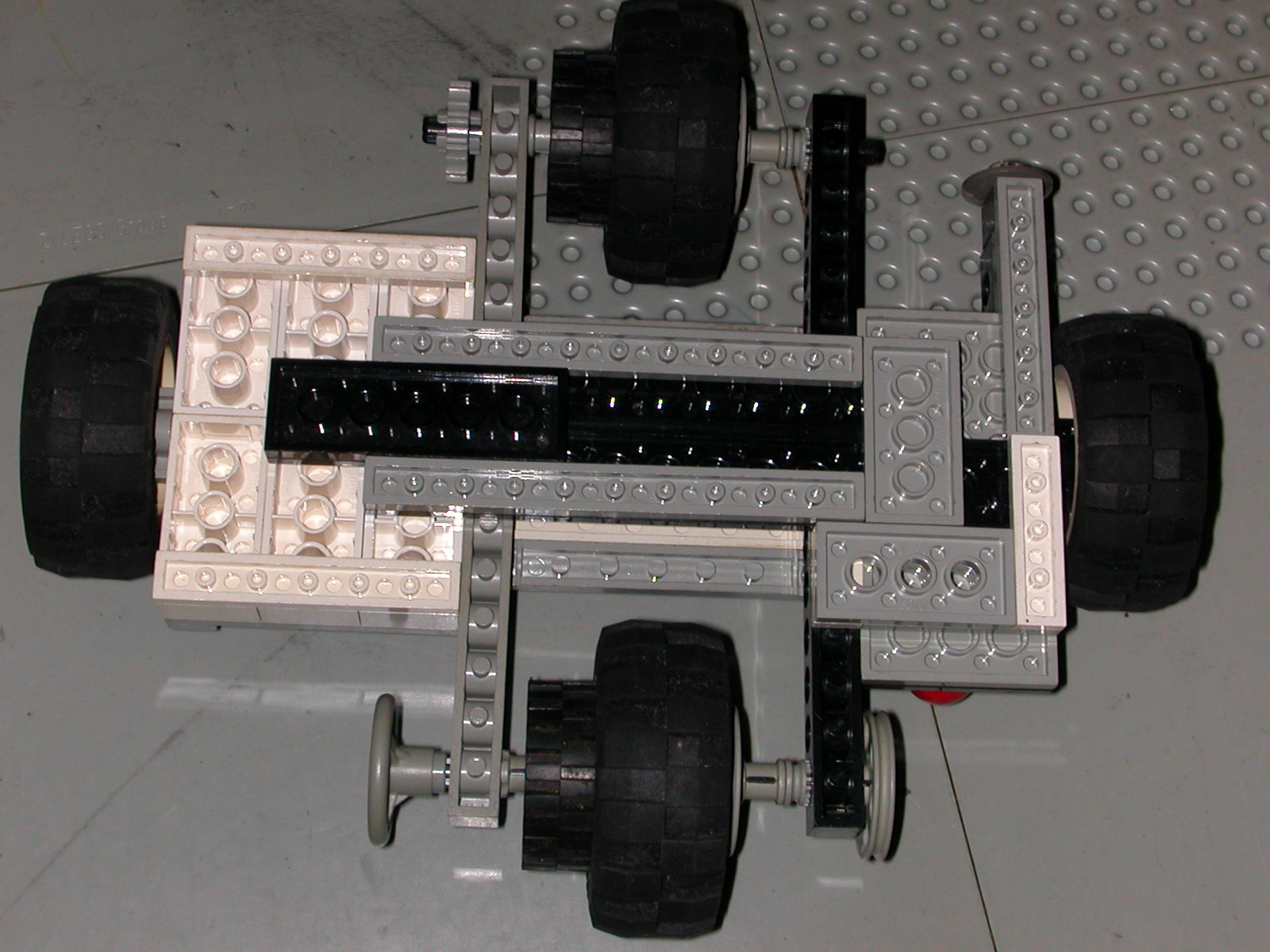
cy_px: 476
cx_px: 635
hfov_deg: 30.3
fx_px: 2348
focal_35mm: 64
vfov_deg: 22.9
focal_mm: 9.7
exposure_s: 1/59.9
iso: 100
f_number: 5.9
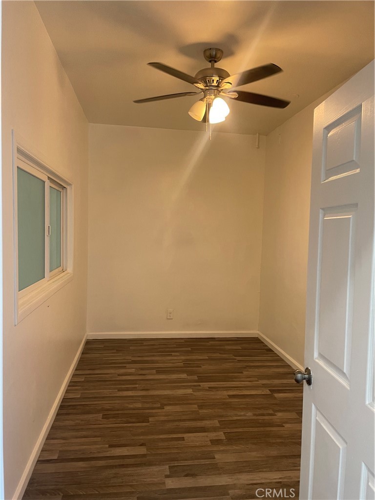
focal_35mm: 26
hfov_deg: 53.1
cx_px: 188
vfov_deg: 67.3
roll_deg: -2.0
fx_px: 376
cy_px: 250
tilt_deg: -2.2
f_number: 1.6
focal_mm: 4.2
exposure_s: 1/60
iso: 100
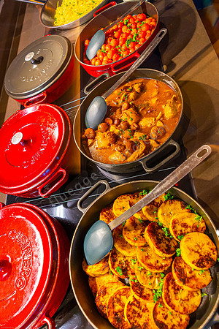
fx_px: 219
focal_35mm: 24
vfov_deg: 73.7
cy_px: 164
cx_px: 110
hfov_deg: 53.1
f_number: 3.2
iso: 1600
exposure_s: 1/125
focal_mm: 16
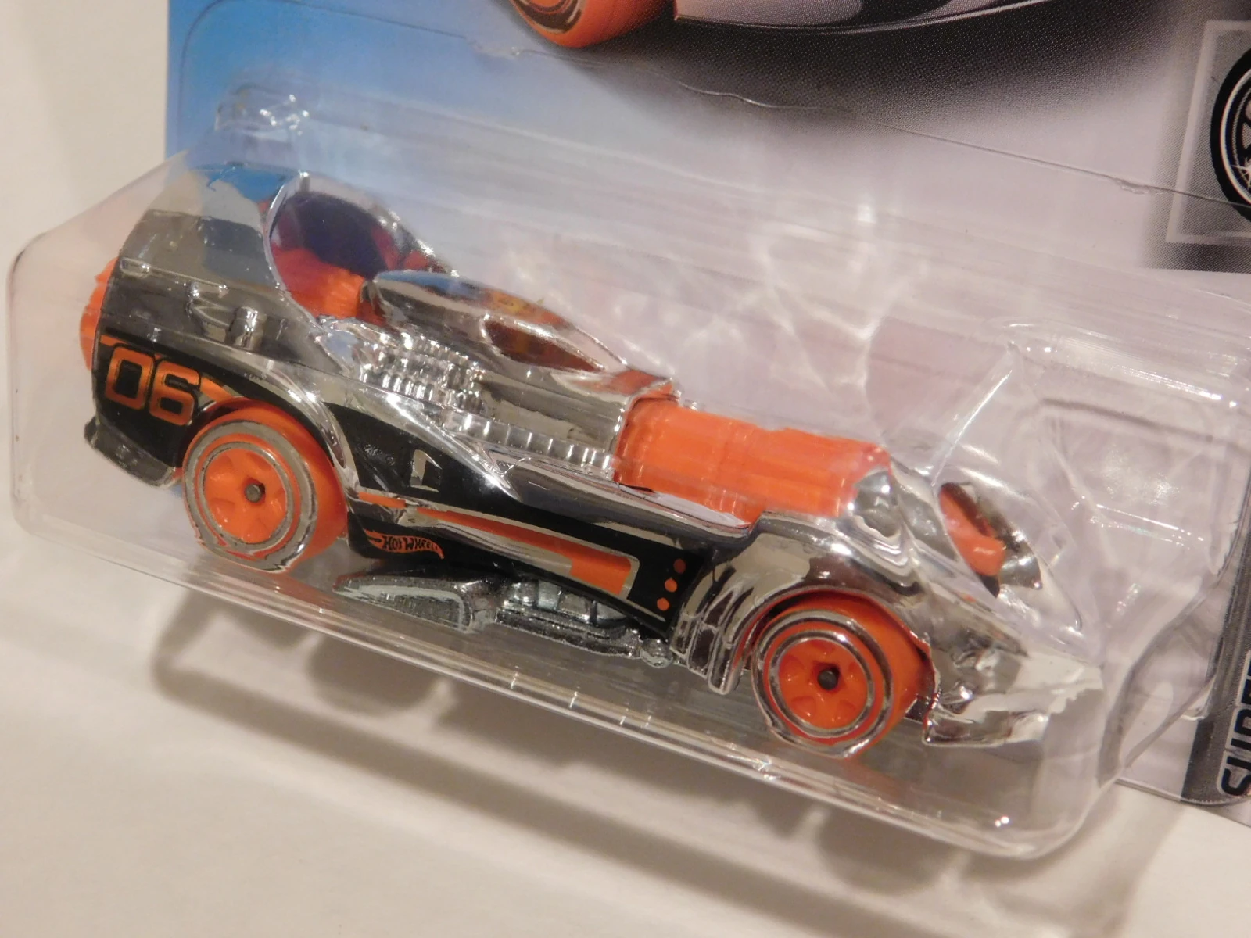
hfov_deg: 32.7
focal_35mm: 59
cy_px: 469
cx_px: 626
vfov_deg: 24.8
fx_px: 2132
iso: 400
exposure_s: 1/15
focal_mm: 10.4
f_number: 4
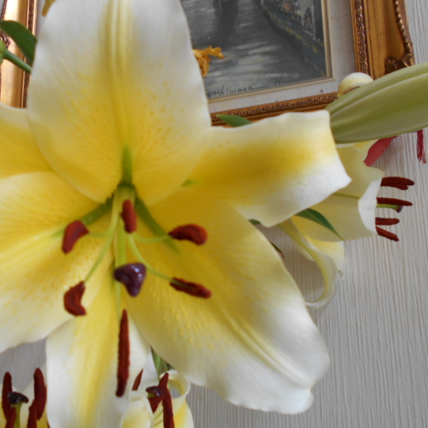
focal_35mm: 34
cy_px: 232
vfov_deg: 48.4
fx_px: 476
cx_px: 161
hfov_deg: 48.0
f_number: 3.2
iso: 160
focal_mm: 4.6
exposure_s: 1/30
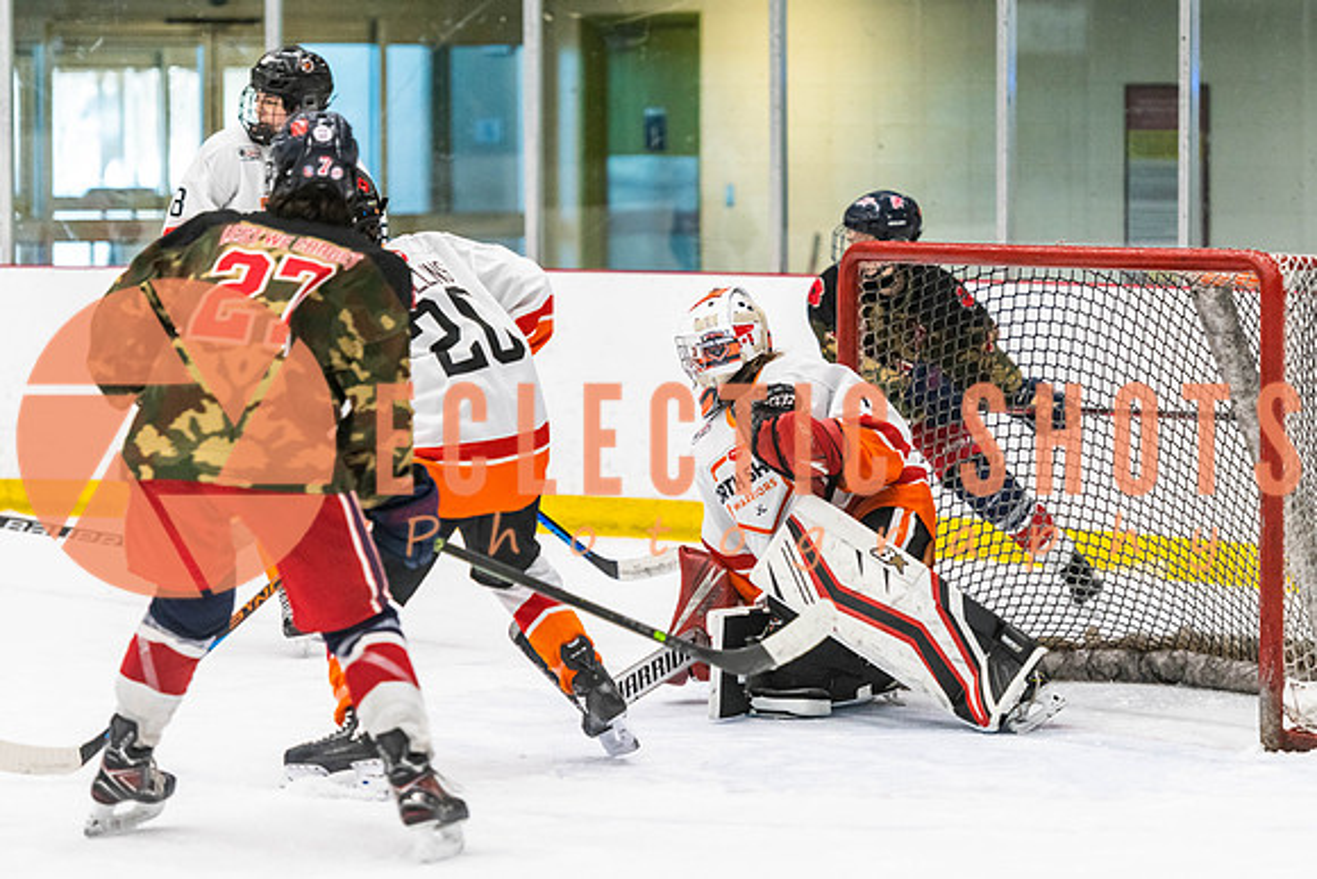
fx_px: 6029
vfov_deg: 8.3
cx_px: 792
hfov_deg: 12.5
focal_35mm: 165
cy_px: 464
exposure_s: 1/640
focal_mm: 135
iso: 2000
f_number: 2.8
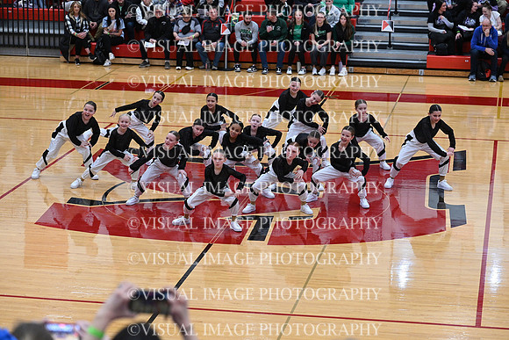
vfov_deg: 13.8
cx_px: 254
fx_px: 1400
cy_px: 170
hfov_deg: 20.6
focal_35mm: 99
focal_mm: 99
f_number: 4
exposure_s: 1/320
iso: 4000
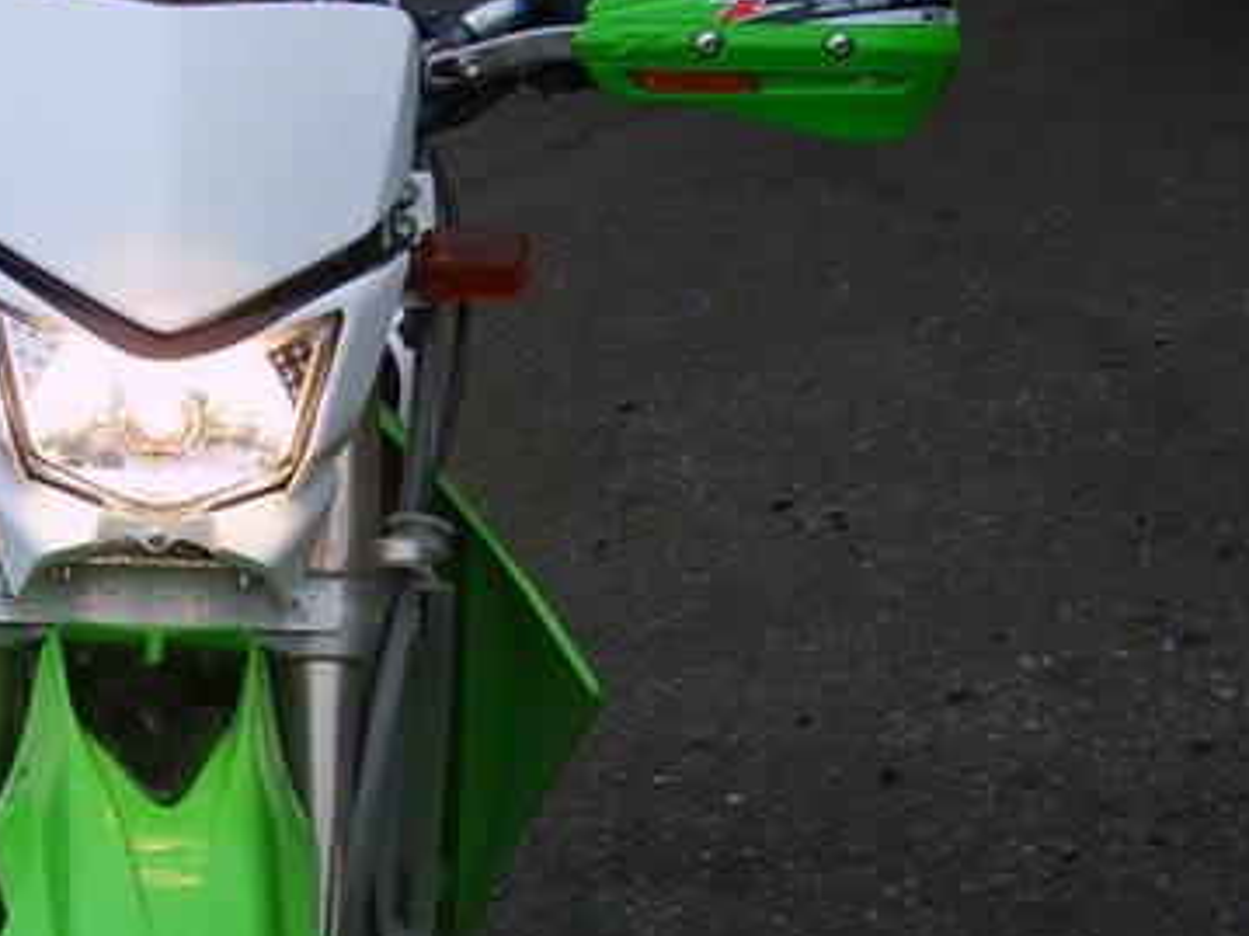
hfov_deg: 24.6
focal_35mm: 78
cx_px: 237
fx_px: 2813
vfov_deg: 18.8
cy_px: 692
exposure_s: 1/90
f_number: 2.8
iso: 50
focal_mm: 5.8
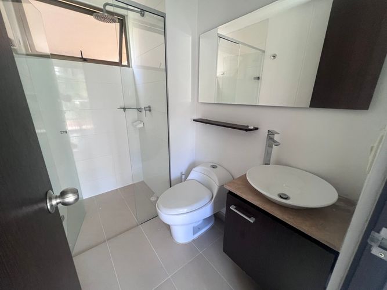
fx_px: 145
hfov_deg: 106.2
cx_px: 194
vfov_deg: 89.9
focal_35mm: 13
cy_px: 145
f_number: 1.8
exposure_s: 1/99
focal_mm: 1.57
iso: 200
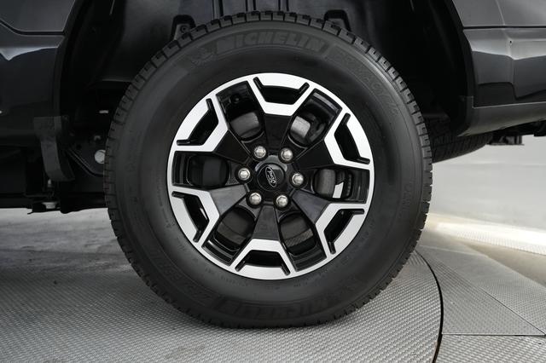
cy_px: 182
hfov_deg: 65.5
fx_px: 424
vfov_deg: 46.4
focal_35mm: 28
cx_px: 273
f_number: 2.8
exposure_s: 1/160
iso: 4000
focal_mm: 28
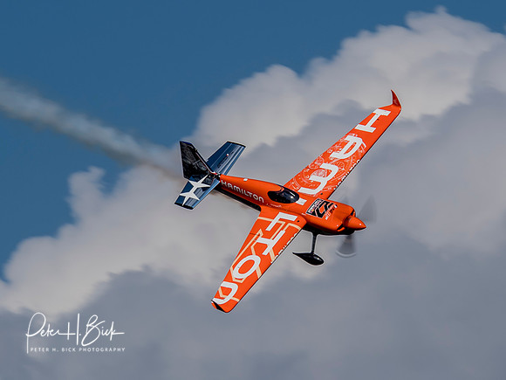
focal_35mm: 957
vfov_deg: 1.6
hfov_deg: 2.1
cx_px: 299
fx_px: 13987
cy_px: 159
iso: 200
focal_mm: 280
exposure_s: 1/320
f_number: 11
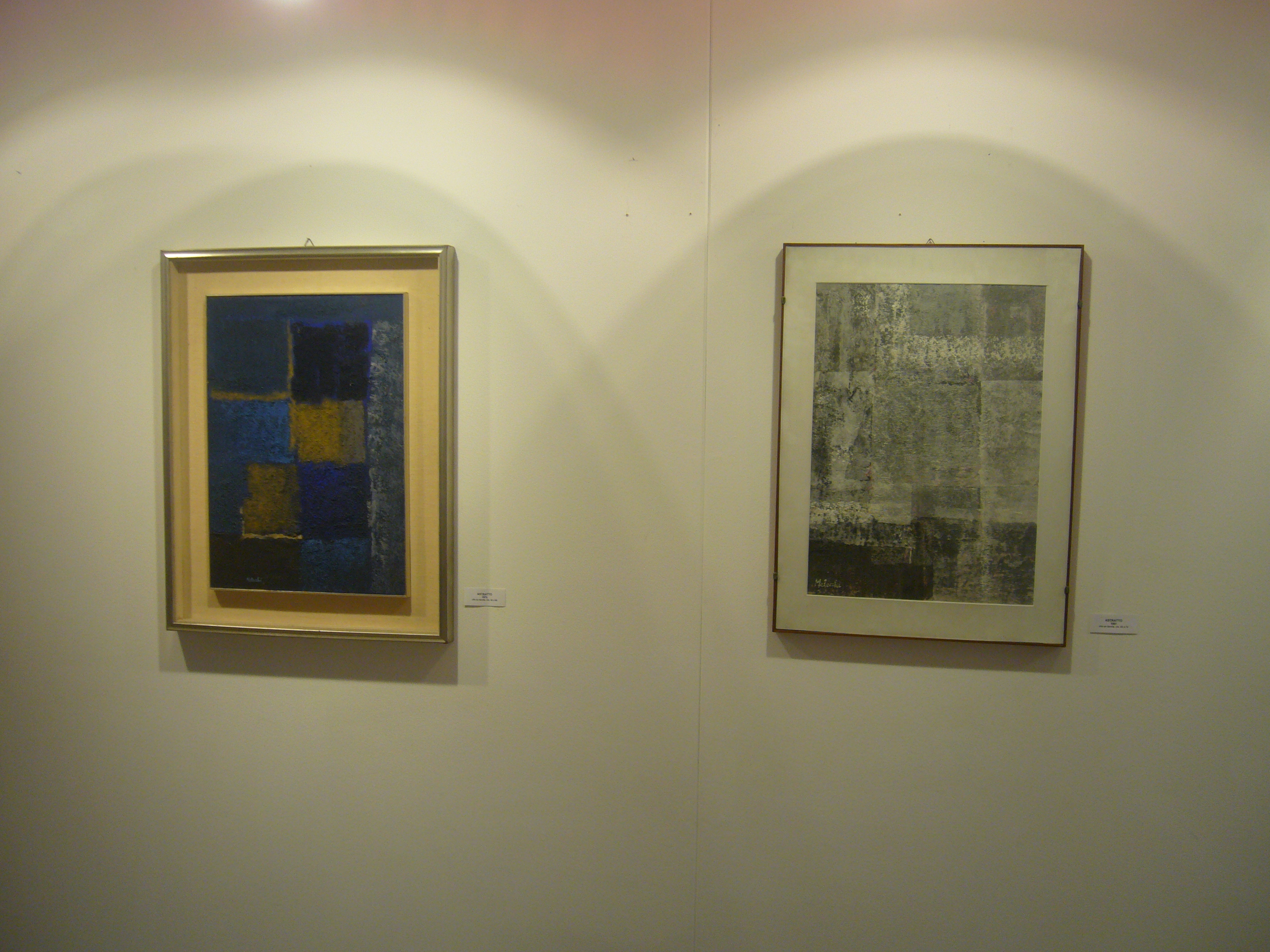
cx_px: 635
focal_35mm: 40
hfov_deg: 46.8
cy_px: 476
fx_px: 1468
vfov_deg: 36.0
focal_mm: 6.6
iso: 100
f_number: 3
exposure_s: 1/15
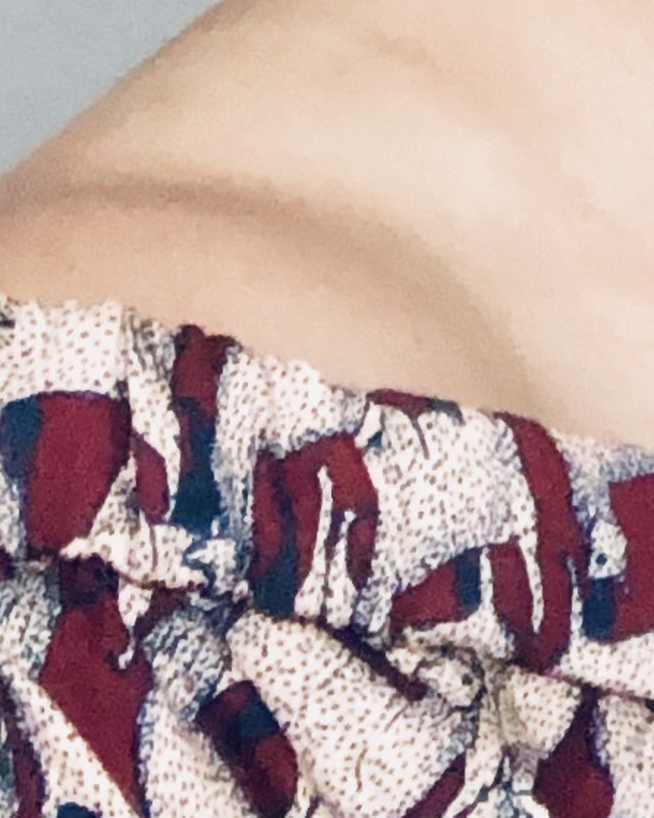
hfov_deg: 8.6
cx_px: 1205
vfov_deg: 9.9
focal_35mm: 173
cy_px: -1124
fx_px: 4188
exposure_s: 1/40
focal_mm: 2.87
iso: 160
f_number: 2.2
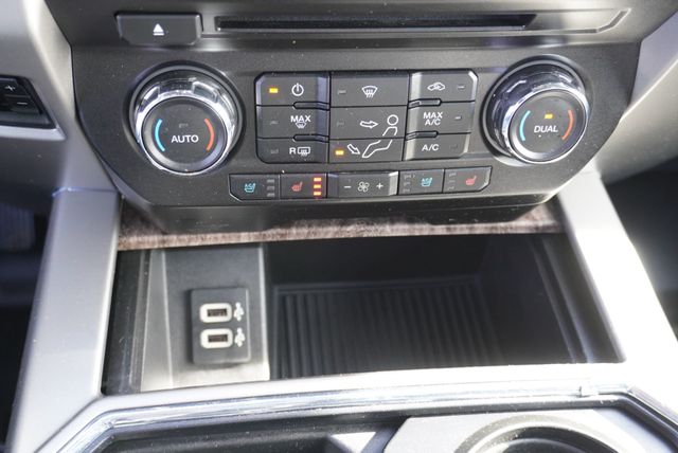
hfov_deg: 51.2
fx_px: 707
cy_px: 226
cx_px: 339
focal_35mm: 38
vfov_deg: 35.6
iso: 1000
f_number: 4.5
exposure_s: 1/60
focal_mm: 25
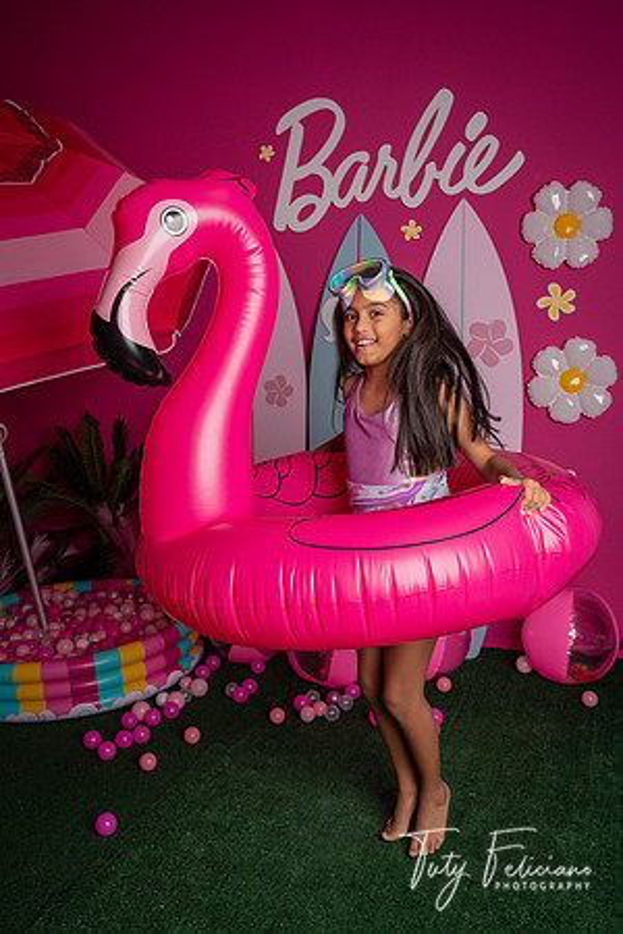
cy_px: 467
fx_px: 779
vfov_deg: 61.9
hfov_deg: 43.6
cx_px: 312
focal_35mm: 30
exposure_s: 1/200
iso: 500
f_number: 6.3
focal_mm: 30
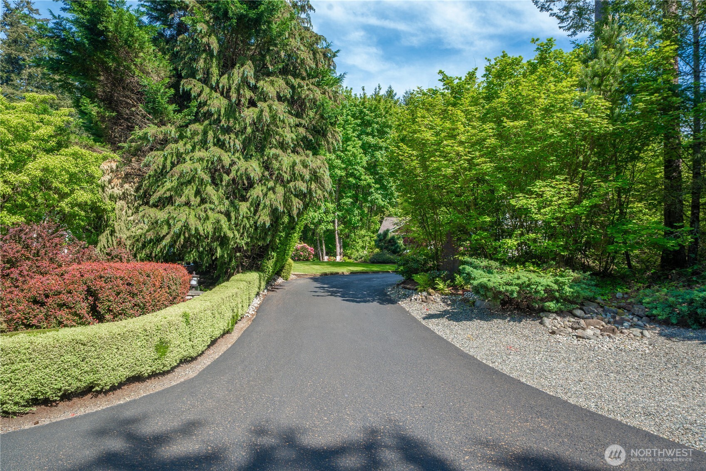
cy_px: 236
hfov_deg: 73.7
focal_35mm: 24
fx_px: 471
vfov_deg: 53.1
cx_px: 353
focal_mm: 24
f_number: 8
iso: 100
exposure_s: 1/60
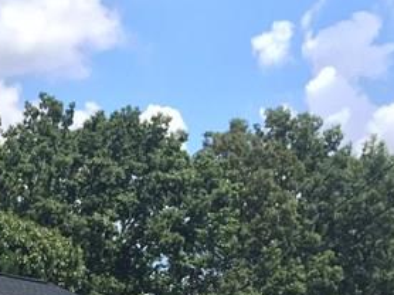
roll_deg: -0.7
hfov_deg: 16.8
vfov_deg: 12.7
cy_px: 519
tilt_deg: -1.1
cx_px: -180
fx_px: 1217
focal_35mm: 107
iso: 32
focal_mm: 4.15
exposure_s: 1/1199
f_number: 2.2
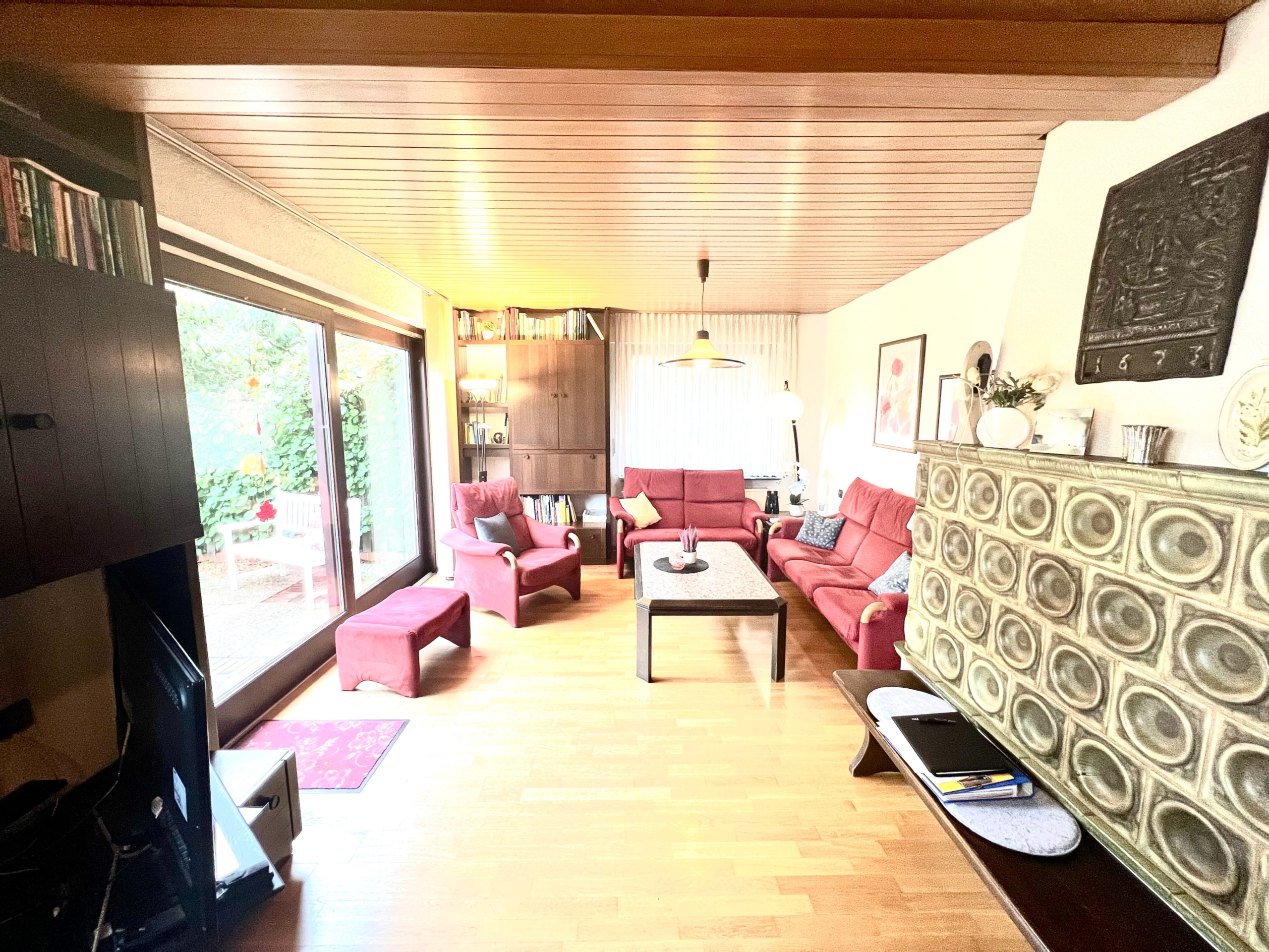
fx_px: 477
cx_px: 634
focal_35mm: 13
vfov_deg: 89.9
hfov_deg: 106.2
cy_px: 476
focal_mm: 1.57
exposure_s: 1/50
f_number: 1.8
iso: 200
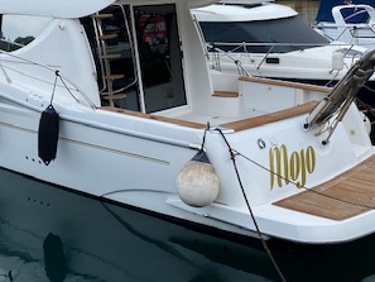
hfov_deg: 34.2
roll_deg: +1.4
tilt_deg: -2.6
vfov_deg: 25.2
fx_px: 607
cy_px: 23
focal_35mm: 56
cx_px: 143
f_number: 1.8
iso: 32
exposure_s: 1/2571
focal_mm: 4.25
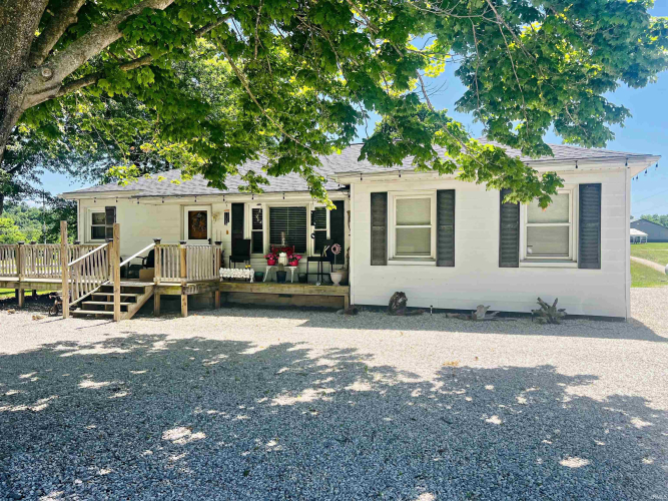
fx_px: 502
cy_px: 250
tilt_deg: -0.3
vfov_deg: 53.0
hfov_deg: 67.3
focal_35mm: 26
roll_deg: +0.2
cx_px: 334
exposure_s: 1/1808
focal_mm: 5.7
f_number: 1.5
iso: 50
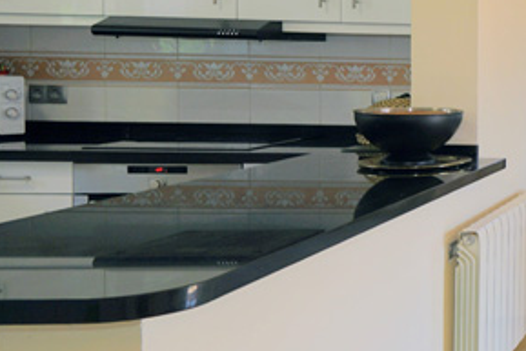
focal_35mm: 54
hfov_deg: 24.7
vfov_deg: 24.7
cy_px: 76
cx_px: 854
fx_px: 789
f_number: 4.5
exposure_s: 1/80
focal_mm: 13
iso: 100
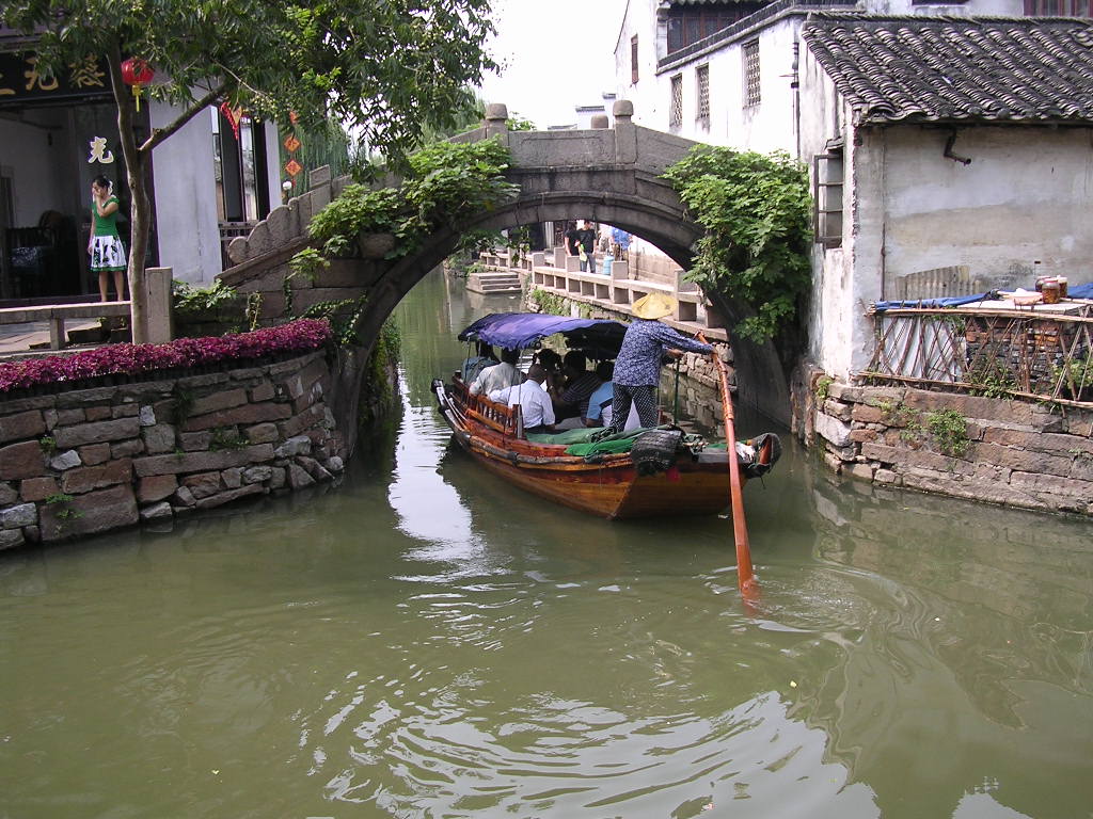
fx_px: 1200
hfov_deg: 49.0
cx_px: 546
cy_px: 410
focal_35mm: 38
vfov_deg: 37.7
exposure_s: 1/408
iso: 100
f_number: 2.8
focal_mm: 5.8
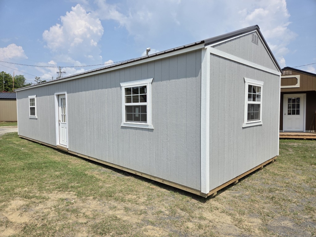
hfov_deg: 73.9
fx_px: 210
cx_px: 158
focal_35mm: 23
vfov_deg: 58.9
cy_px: 118
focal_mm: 5.4
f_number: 1.8
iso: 80
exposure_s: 1/7599
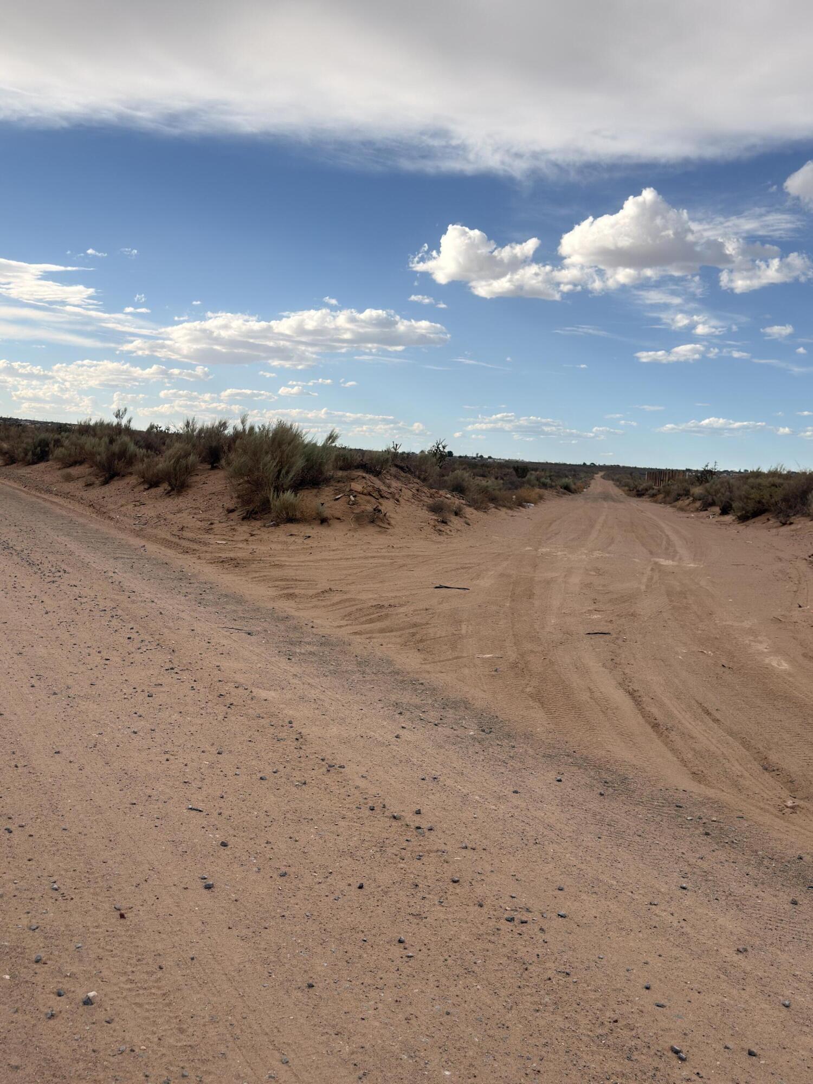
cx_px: 406
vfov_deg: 52.6
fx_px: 1096
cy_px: 542
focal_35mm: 35
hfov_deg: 40.7
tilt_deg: -5.0
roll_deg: -3.8
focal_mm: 6.76
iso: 64
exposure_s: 1/3311
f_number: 1.78
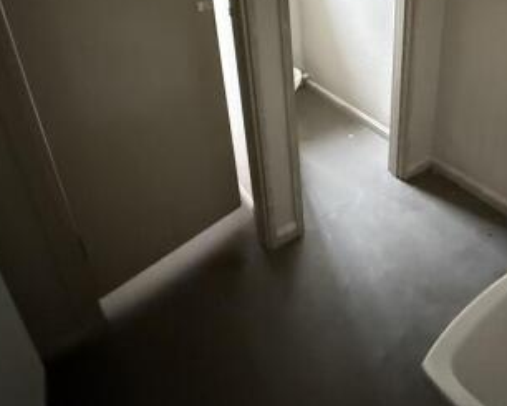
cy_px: 72
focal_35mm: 26
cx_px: 352
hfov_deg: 63.7
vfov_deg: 51.0
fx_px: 390
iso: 1250
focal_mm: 2.22
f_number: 2.2
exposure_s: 1/57
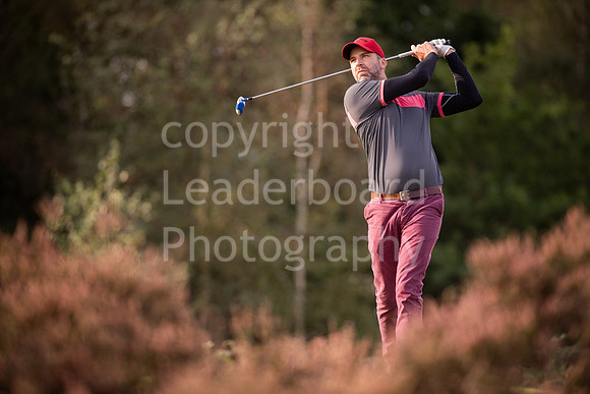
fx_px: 4918
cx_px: 295
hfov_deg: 6.9
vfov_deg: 4.6
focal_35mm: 300
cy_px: 197
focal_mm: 300
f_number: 4
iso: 400
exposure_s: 1/3200
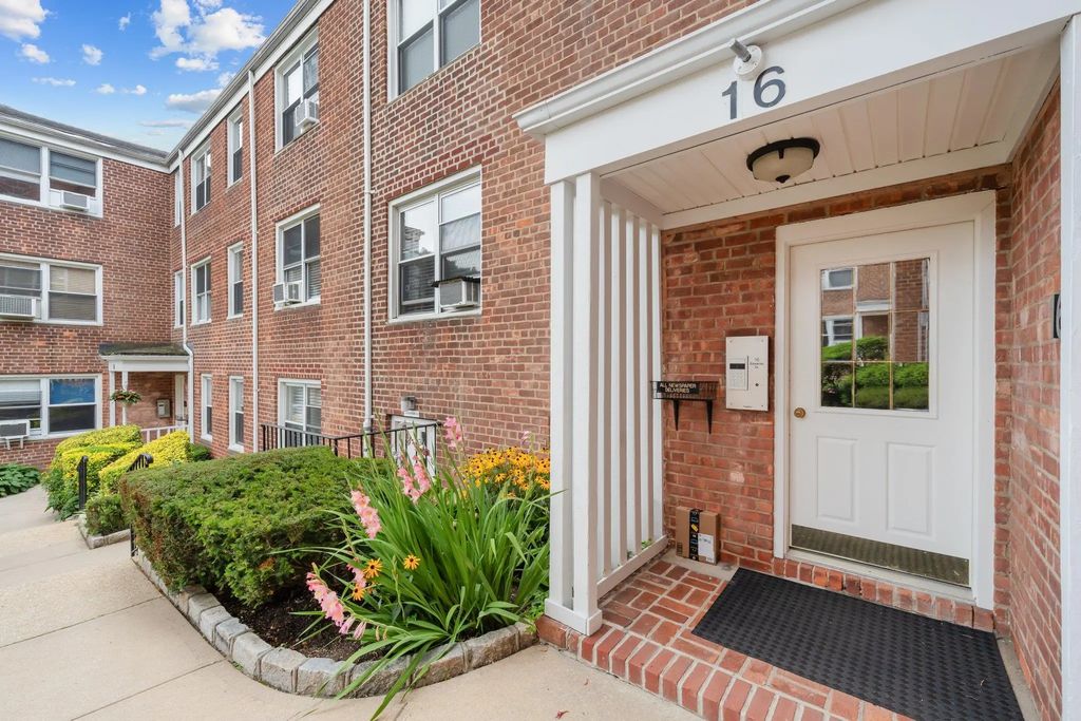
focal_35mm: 14
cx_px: 540
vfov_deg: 81.2
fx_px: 420
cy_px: 360
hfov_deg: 104.2
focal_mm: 14
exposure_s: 1/250
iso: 800
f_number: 10
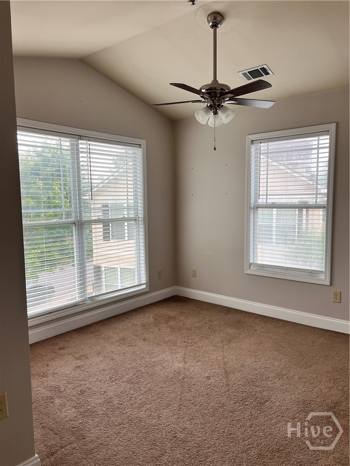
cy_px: 233
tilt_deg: -4.0
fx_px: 351
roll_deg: +1.8
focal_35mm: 26
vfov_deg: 67.3
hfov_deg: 53.1
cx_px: 175
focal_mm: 5.7
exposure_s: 1/120
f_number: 1.5
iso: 64
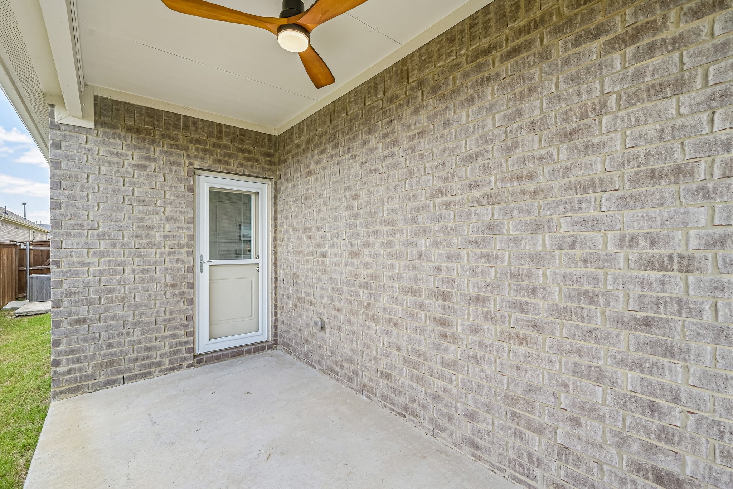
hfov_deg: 96.7
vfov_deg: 73.7
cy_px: 244
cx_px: 366
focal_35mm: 16
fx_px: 326
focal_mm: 16
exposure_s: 1/200
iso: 400
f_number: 8
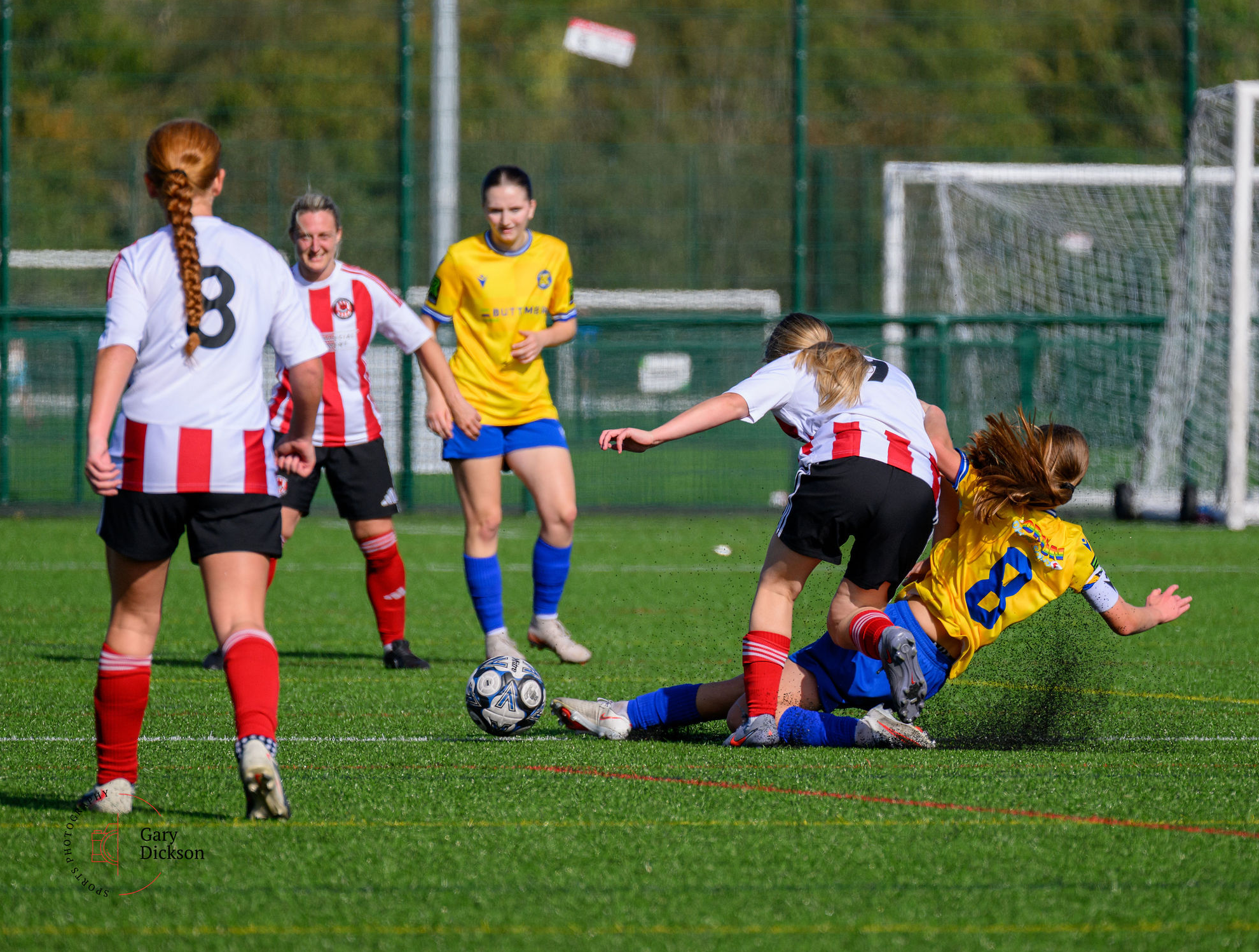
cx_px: 801
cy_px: 418
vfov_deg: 3.2
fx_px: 17294
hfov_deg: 4.2
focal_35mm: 474
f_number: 5.3
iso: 320
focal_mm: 320
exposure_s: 1/2000
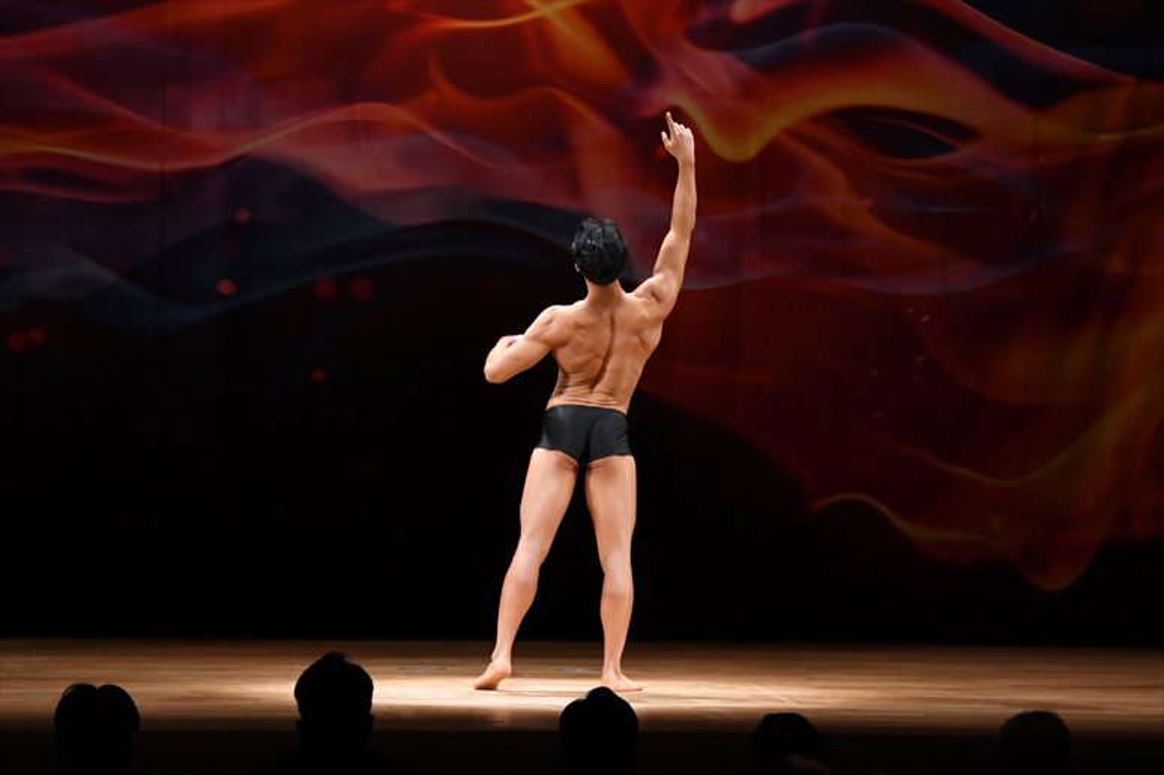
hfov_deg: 11.8
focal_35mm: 174
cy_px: 388
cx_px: 582
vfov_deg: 7.9
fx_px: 5623
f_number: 5.6
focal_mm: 116
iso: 3200
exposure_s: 1/400
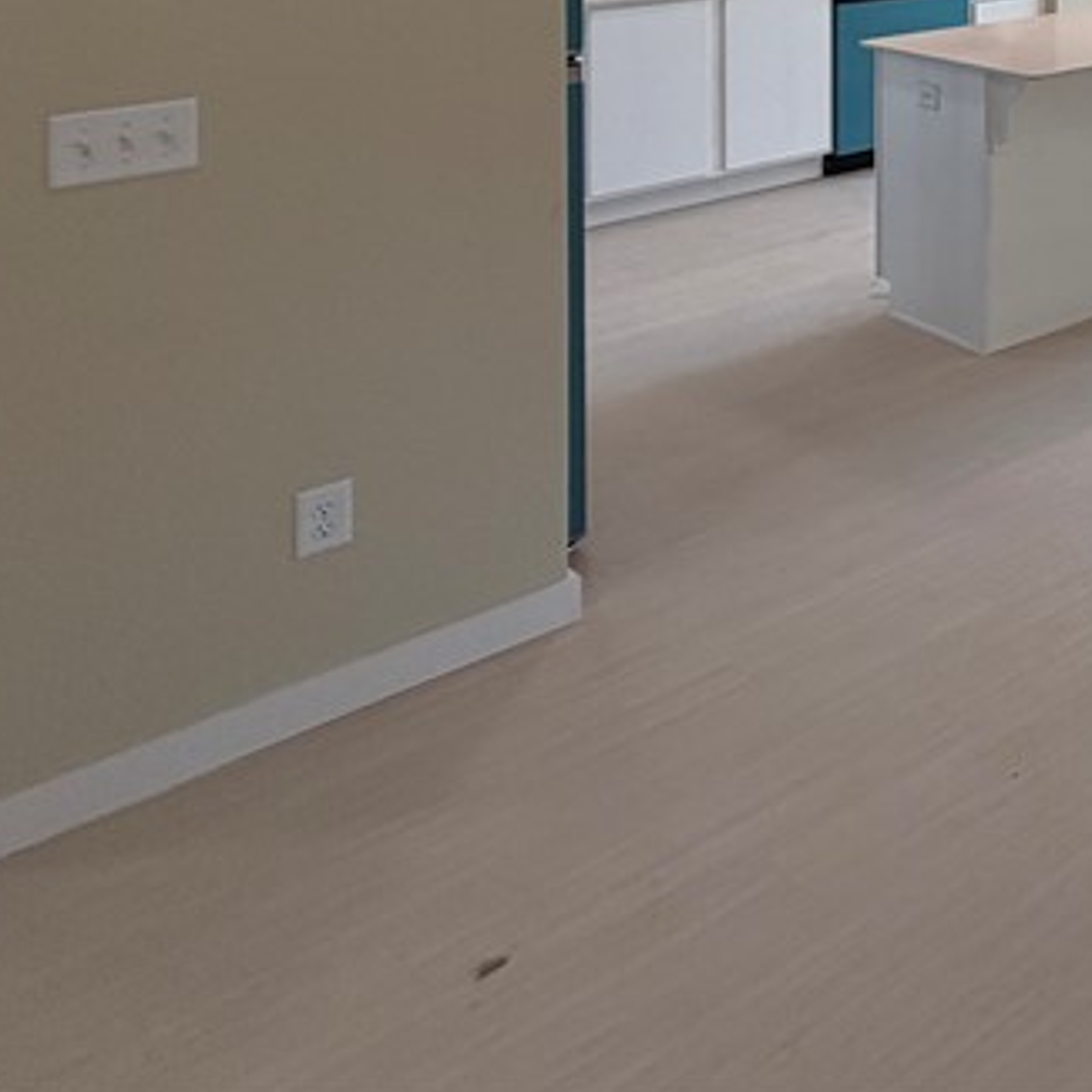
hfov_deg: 27.6
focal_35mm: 39
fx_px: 1392
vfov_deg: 34.9
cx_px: 1673
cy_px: -188
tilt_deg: -1.4
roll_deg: -1.4
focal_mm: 2.22
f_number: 2.2
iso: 80
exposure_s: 1/120
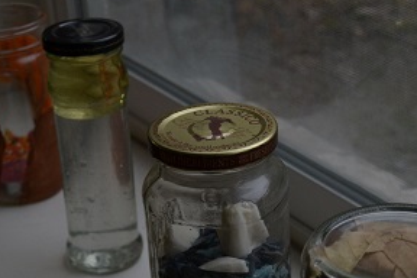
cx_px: 193
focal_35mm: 100
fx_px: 1158
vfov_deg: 13.6
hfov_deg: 20.4
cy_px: 256
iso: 400
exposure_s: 1/125
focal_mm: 32
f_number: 5.6
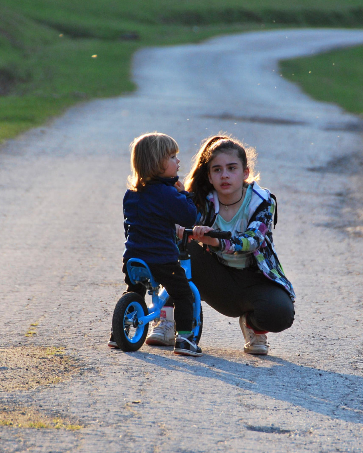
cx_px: 210
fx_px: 5801
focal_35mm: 432
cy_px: 235
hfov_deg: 3.6
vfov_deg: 4.5
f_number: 5.6
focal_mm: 170
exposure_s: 1/320
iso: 400
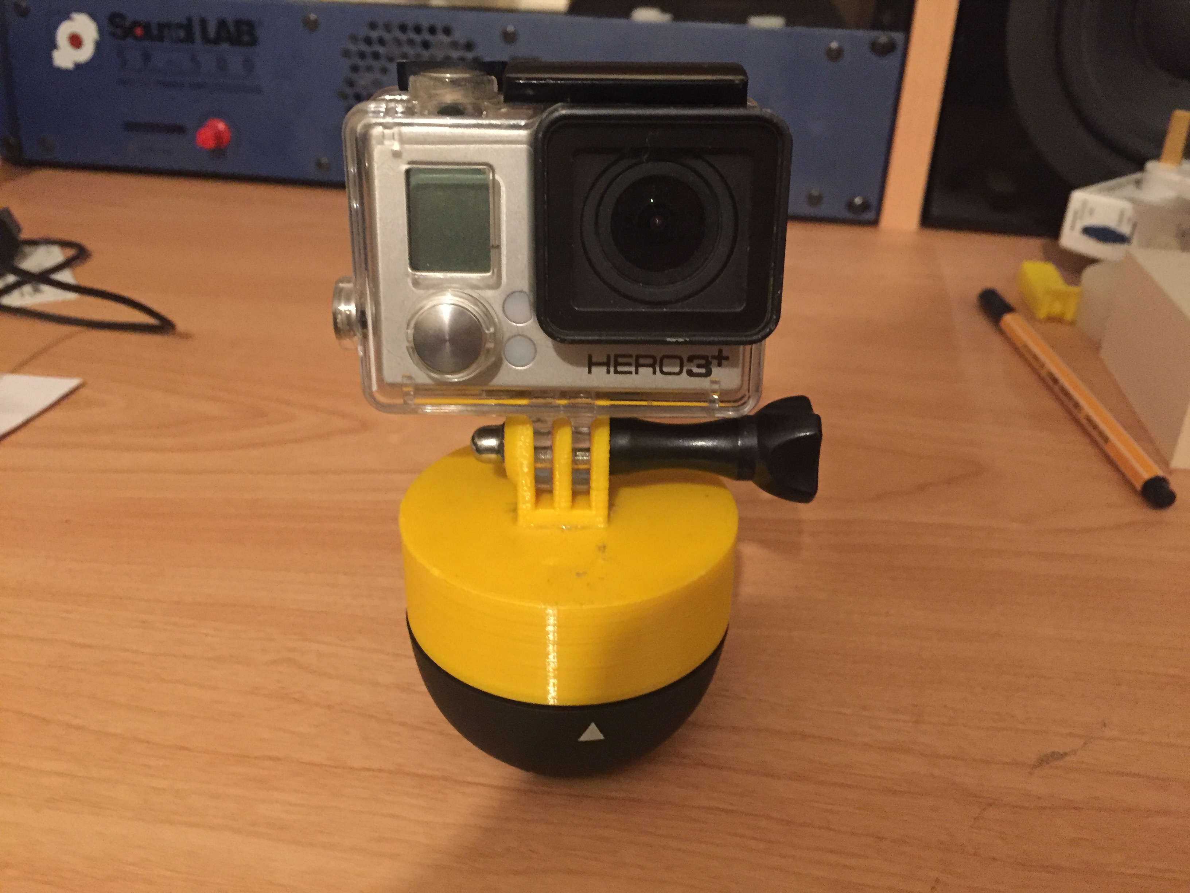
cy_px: 446
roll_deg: -2.1
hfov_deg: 61.7
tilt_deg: -26.5
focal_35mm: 29
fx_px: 997
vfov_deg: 48.2
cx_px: 595
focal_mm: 4.15
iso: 640
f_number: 2.2
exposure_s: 1/17
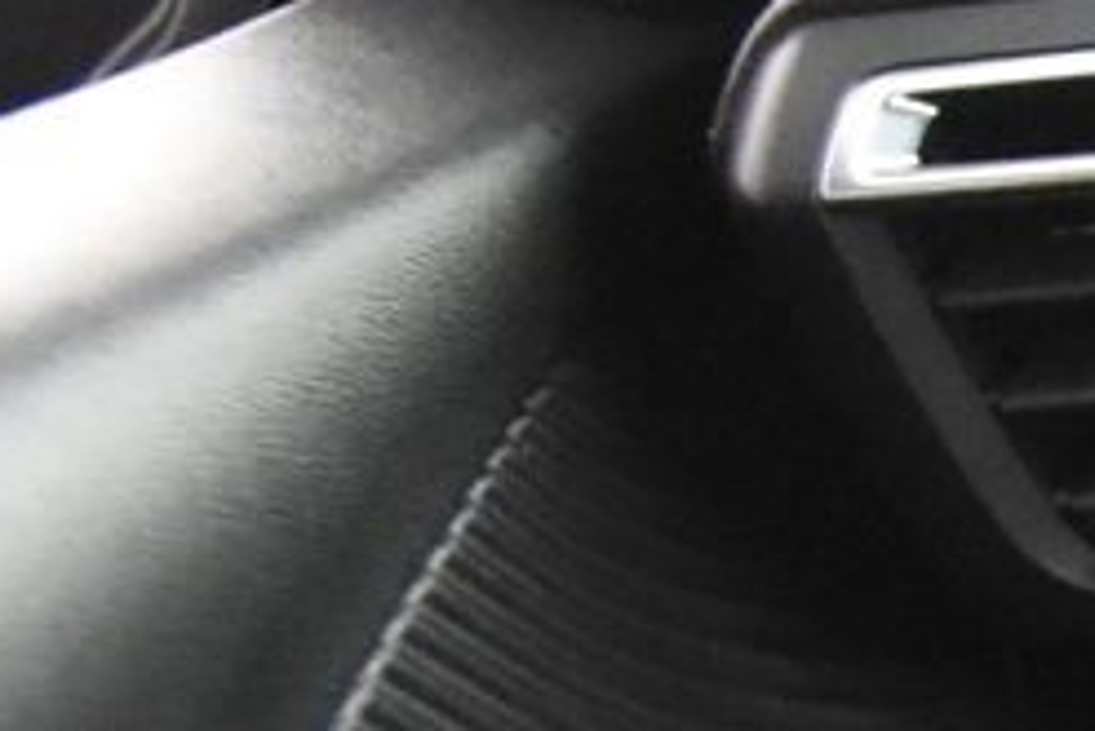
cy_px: 1865
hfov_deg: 6.4
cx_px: 3839
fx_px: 8521
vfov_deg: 4.8
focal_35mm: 280
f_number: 3
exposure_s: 1/40
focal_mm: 24
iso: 5600
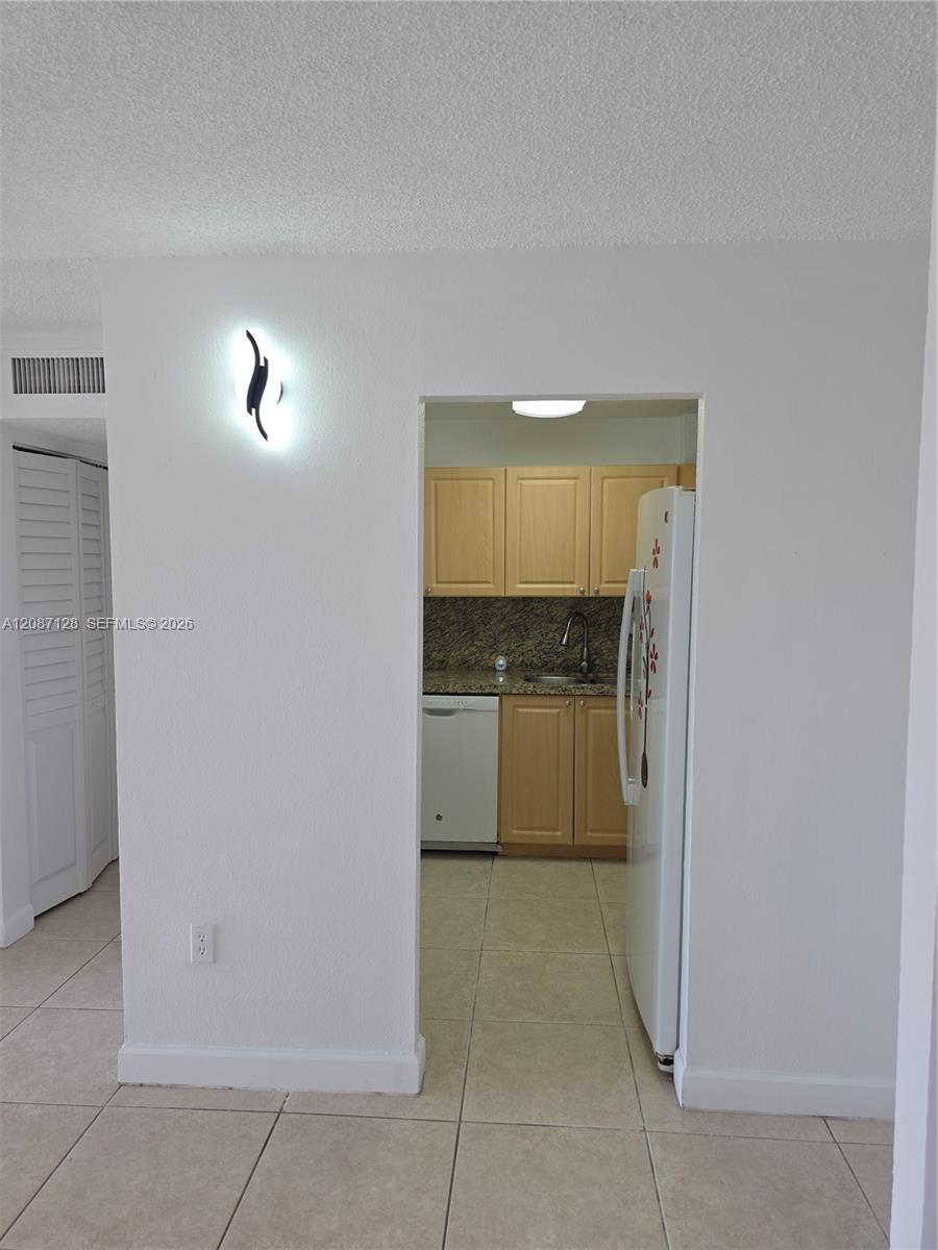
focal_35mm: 23
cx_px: 469
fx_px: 831
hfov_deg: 58.9
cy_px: 625
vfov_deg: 73.9
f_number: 1.7
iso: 64
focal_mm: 6.3
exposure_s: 1/120
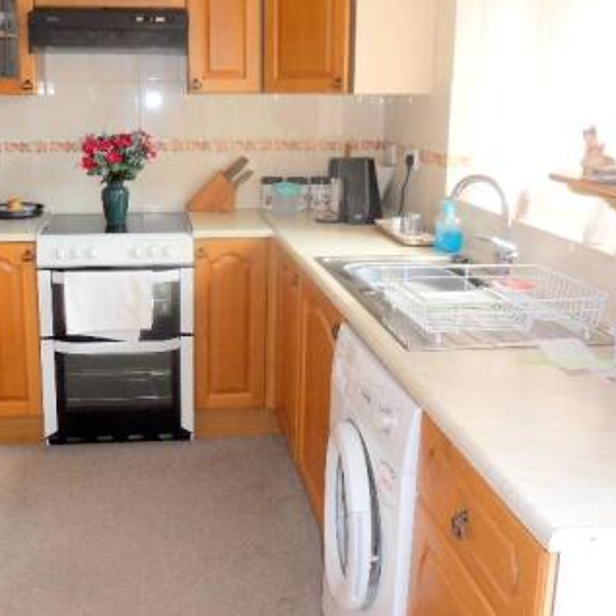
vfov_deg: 42.7
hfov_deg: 42.5
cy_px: 263
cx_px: 232
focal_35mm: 39
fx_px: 785
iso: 100
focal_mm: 4.2
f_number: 3.3
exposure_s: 1/60
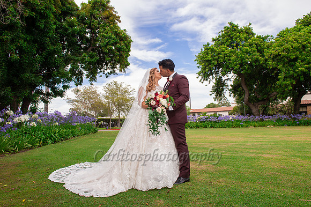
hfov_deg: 73.8
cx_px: 156
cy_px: 104
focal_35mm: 24
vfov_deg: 53.1
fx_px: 207
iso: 400
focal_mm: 24
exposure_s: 1/250
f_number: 8
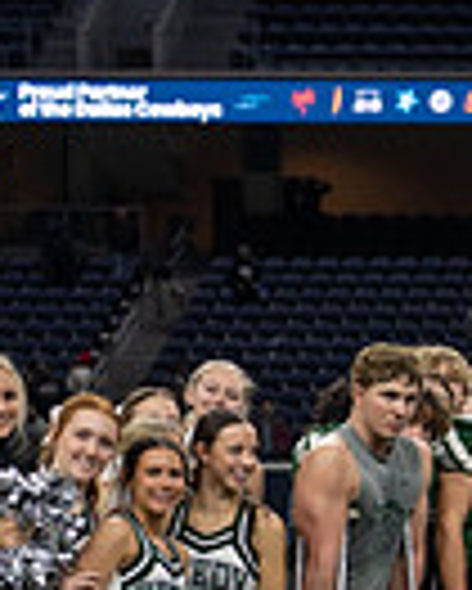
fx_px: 4029
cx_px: 1097
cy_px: 648
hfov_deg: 6.4
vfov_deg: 8.3
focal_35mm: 231
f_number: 2
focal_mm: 50
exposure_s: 1/800
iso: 500
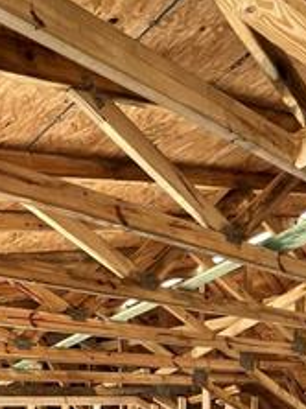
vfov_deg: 28.0
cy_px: 615
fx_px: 531
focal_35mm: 45
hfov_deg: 31.8
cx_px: 214
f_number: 1.8
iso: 50
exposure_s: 1/99
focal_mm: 1.57
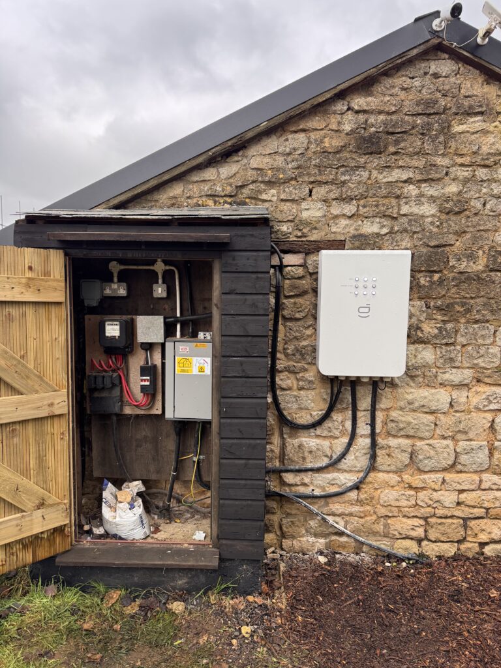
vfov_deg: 71.6
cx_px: 250
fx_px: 463
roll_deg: -1.2
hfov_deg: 56.8
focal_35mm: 24
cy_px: 334
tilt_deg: -5.8
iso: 160
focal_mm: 6.76
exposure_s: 1/121
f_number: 1.78
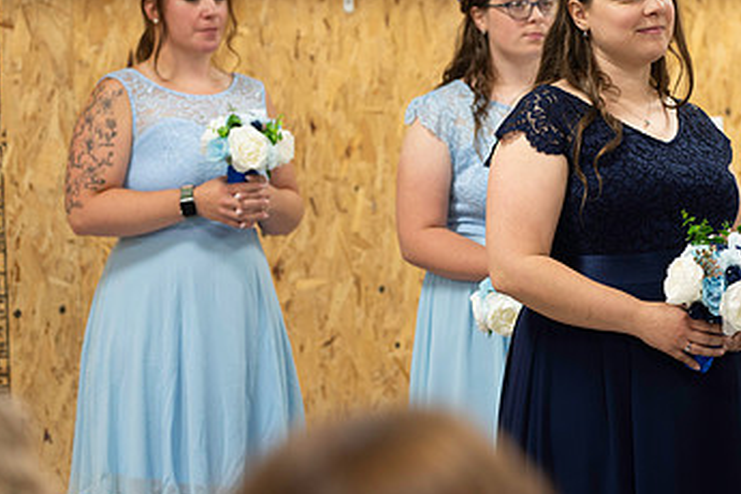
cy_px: 115
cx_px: 558
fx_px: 2943
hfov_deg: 14.3
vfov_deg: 9.6
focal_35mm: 143
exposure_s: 1/125
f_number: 3.5
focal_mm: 85
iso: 640
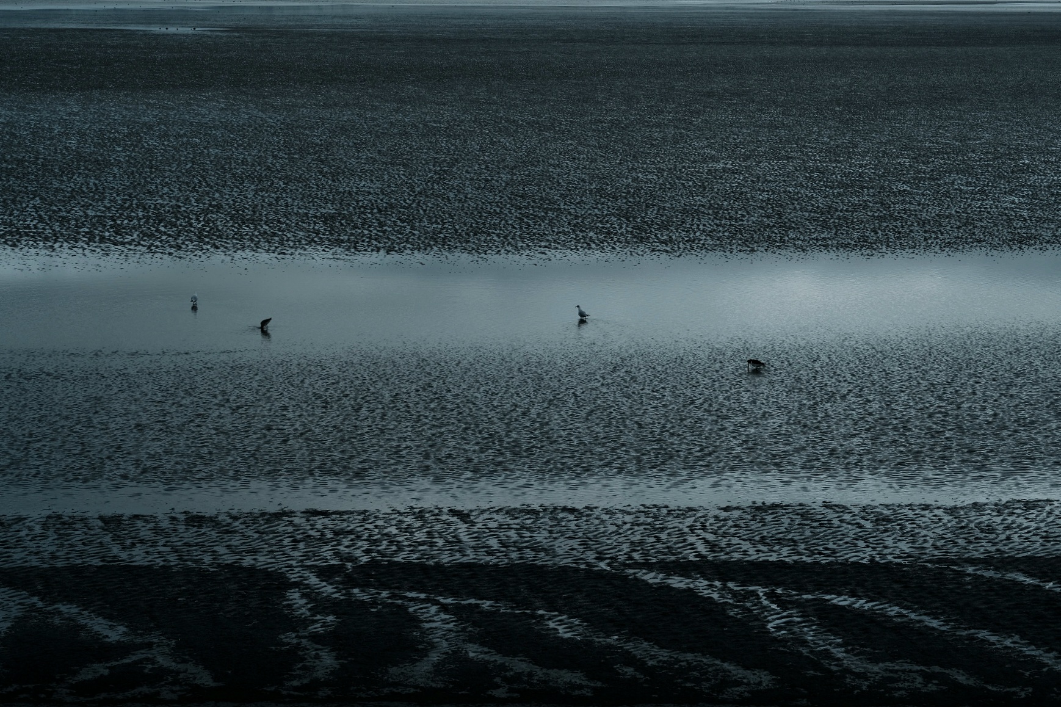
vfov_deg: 16.3
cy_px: 354
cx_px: 530
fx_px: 2475
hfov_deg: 24.2
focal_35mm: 84
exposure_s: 1/435
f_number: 8
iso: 200
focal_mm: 56
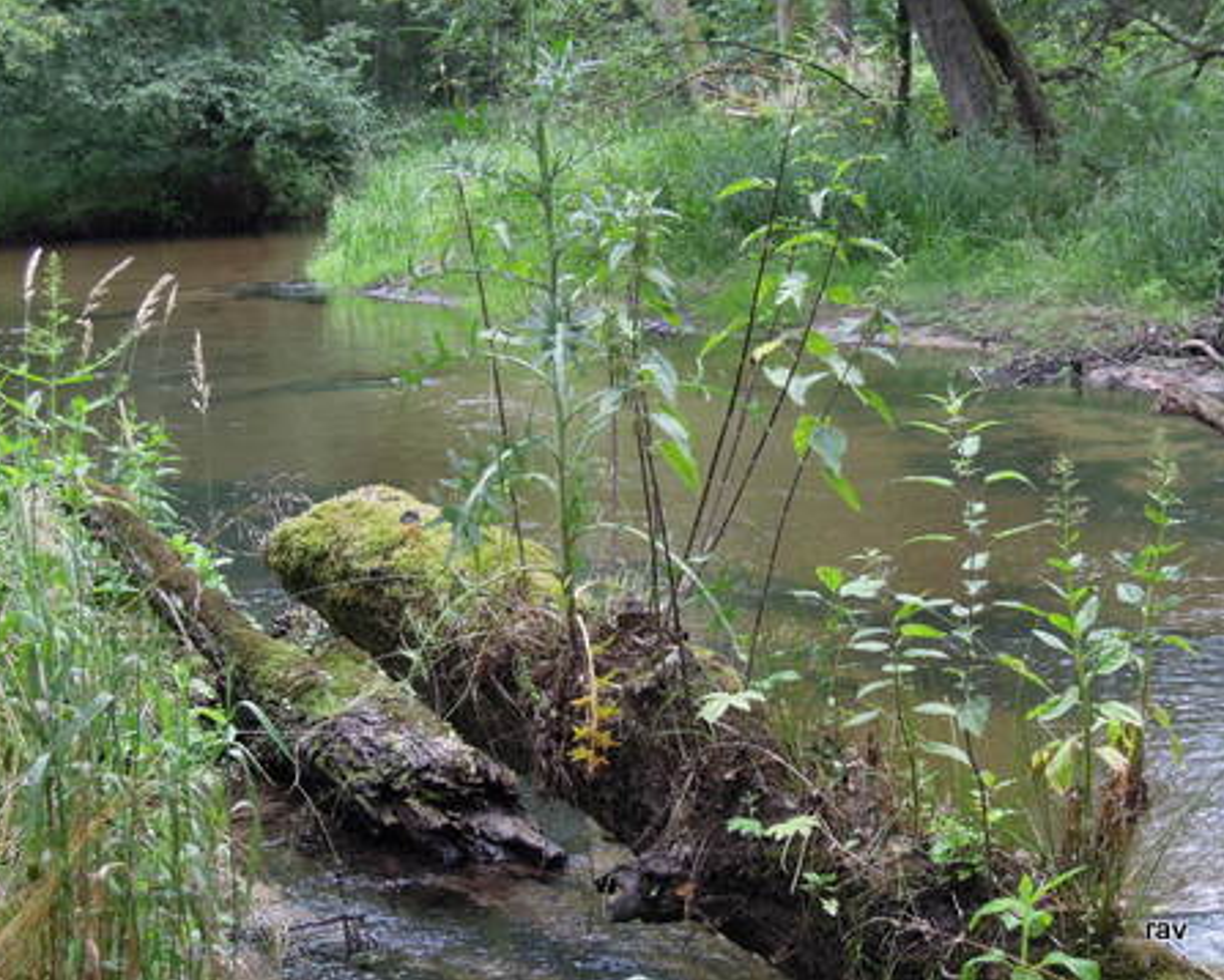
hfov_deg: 29.1
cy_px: 490
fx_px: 2356
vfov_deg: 23.5
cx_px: 575
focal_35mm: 65
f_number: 4.2
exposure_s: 1/100
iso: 200
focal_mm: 11.1
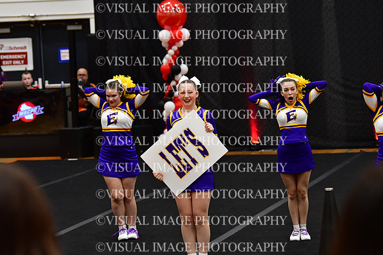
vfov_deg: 9.0
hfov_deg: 13.4
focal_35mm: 153
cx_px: 192
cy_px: 128
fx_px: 1628
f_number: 4
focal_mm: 102
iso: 4000
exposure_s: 1/500
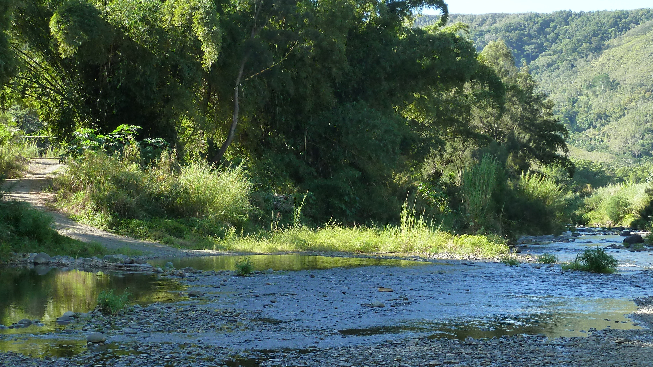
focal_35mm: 65
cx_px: 413
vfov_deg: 18.5
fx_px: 1125
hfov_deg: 32.2
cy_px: 200
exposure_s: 1/125
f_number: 4
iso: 125
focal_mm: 7.3
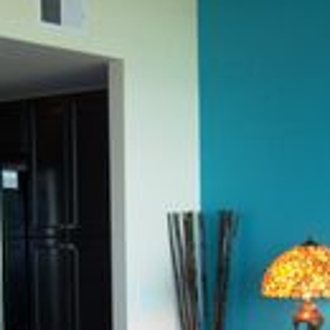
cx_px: 162
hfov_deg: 19.3
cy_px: 307
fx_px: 971
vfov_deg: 18.9
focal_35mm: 90
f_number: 2.8
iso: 80
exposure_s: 1/60
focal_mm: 7.5
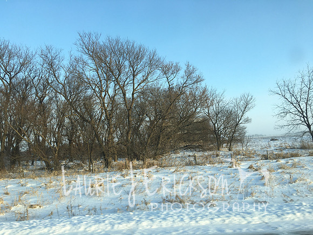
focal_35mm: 29
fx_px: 262
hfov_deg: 61.7
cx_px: 156
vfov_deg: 48.2
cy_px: 118
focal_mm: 4.15
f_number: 2.2
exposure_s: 1/444
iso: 25
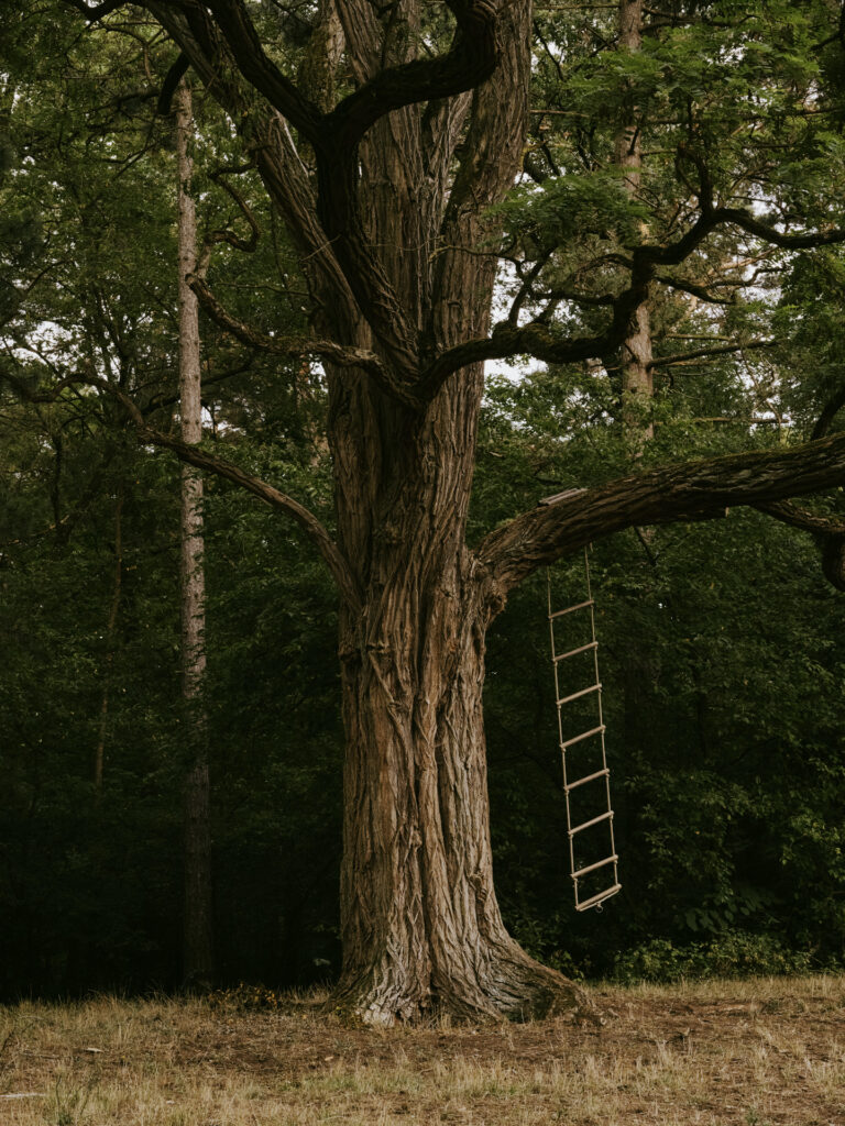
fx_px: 2050
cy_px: 563
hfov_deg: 23.3
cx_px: 422
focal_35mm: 63
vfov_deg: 30.7
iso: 3200
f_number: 13
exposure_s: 1/125
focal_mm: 80
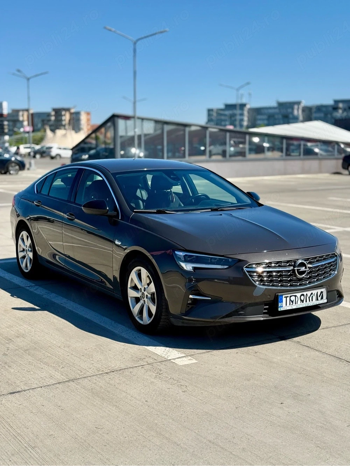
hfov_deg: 30.3
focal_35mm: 48
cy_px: 233
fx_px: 647
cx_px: 175
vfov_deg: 39.7
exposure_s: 1/5208
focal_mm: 6.76
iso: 64
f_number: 1.78
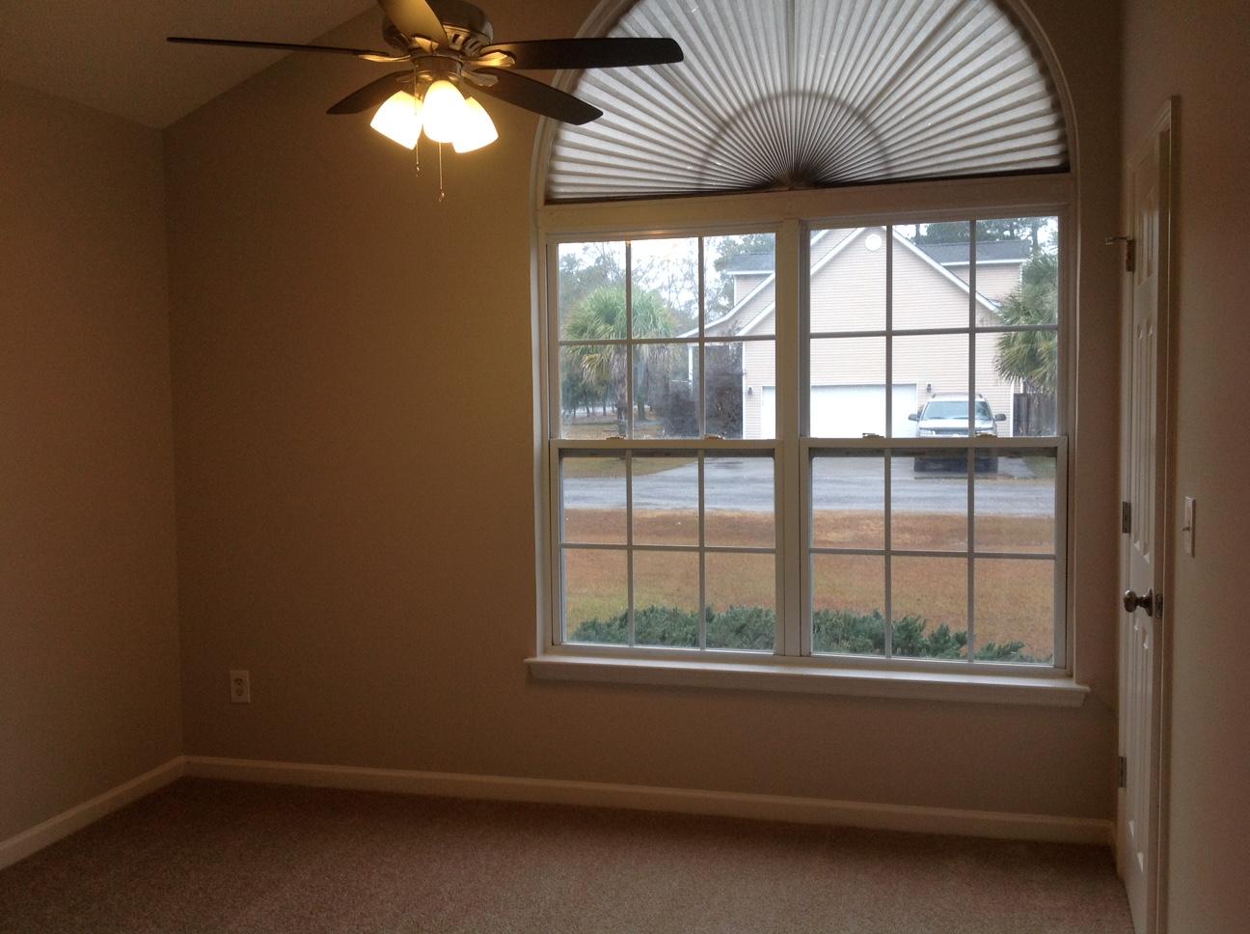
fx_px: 1262
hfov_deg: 52.7
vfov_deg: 40.6
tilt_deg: -3.3
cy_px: 467
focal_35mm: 35
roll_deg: +1.2
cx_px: 625
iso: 80
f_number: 2.4
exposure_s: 1/120
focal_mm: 4.28
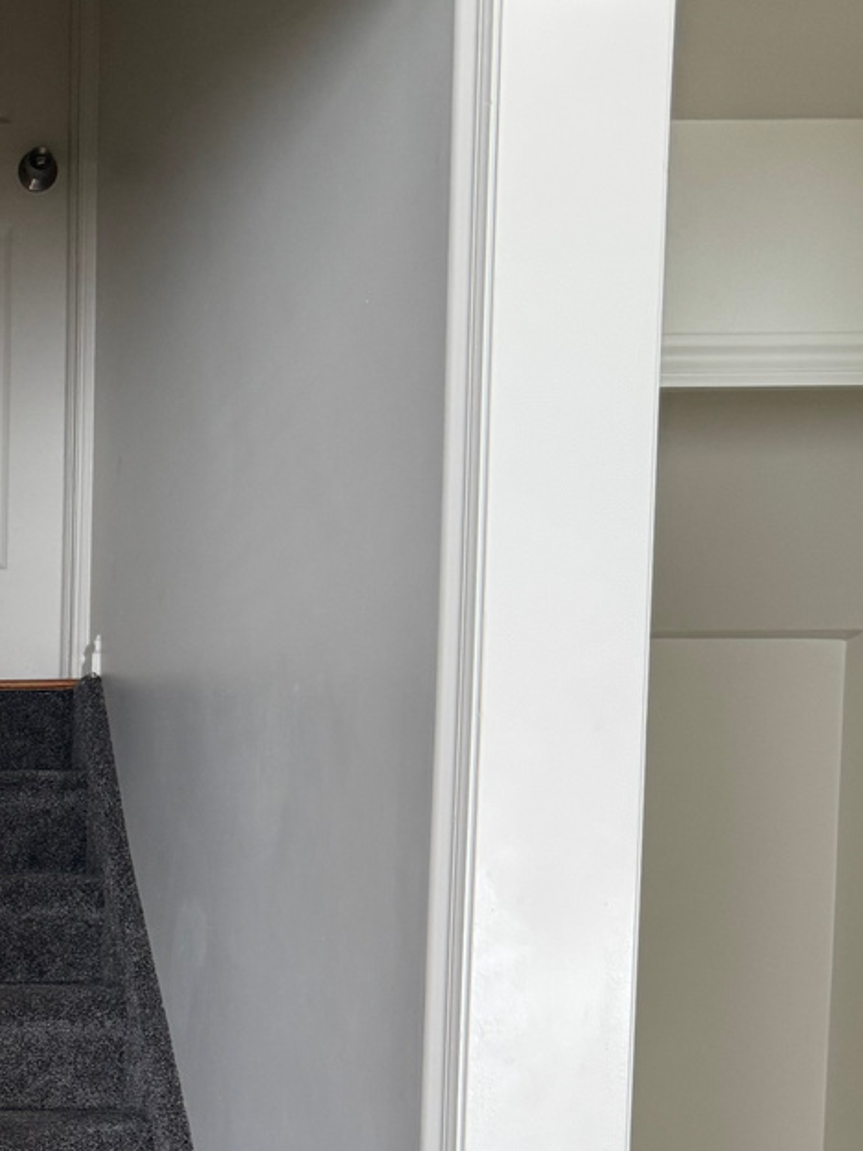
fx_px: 1961
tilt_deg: -6.6
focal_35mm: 59
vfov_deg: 30.1
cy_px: 1188
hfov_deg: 23.0
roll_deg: +0.7
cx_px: -134
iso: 200
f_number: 1.78
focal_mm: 6.76
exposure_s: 1/83
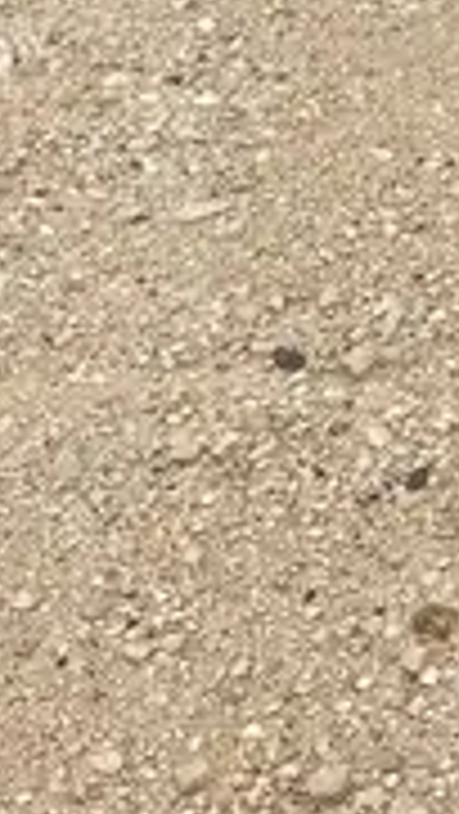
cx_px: 1197
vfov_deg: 15.7
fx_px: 2485
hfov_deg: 9.2
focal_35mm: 115
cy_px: -677
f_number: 1.6
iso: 50
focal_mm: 5.1
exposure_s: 1/1721
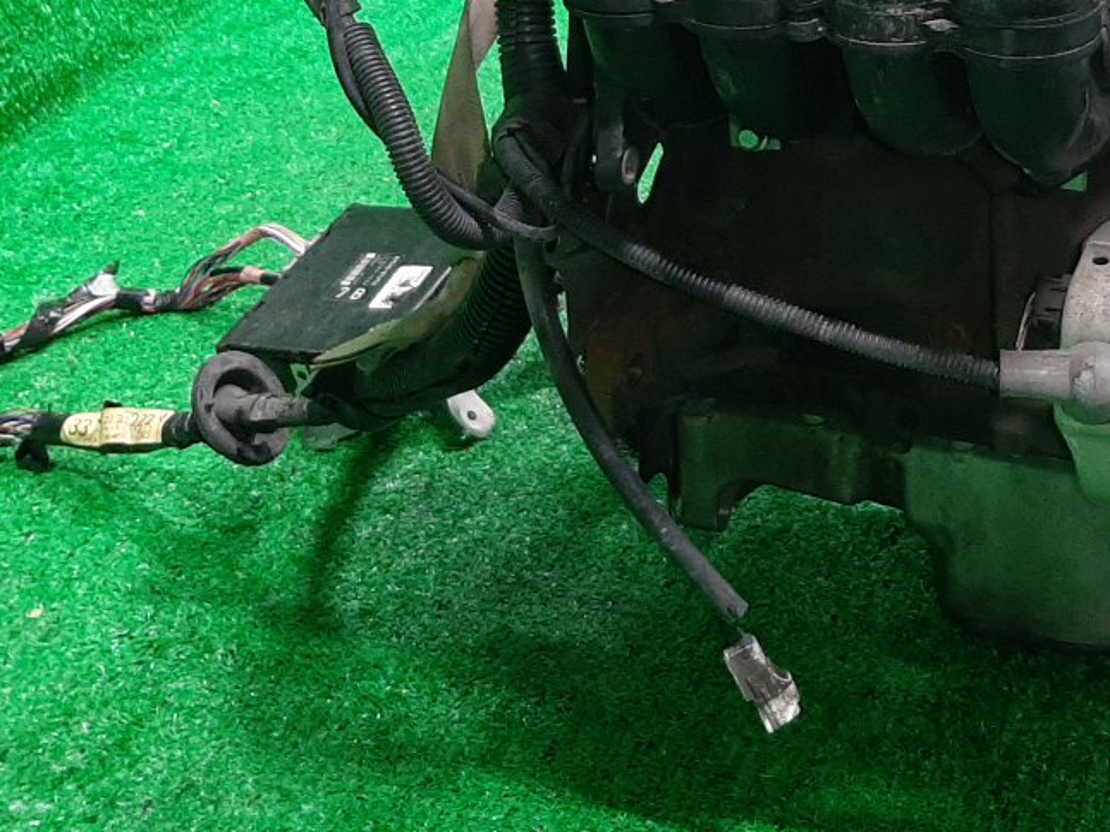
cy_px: 38
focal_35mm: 58
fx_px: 1859
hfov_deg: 32.4
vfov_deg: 24.3
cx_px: 876
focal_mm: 3.93
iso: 241
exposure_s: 1/50
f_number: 1.7
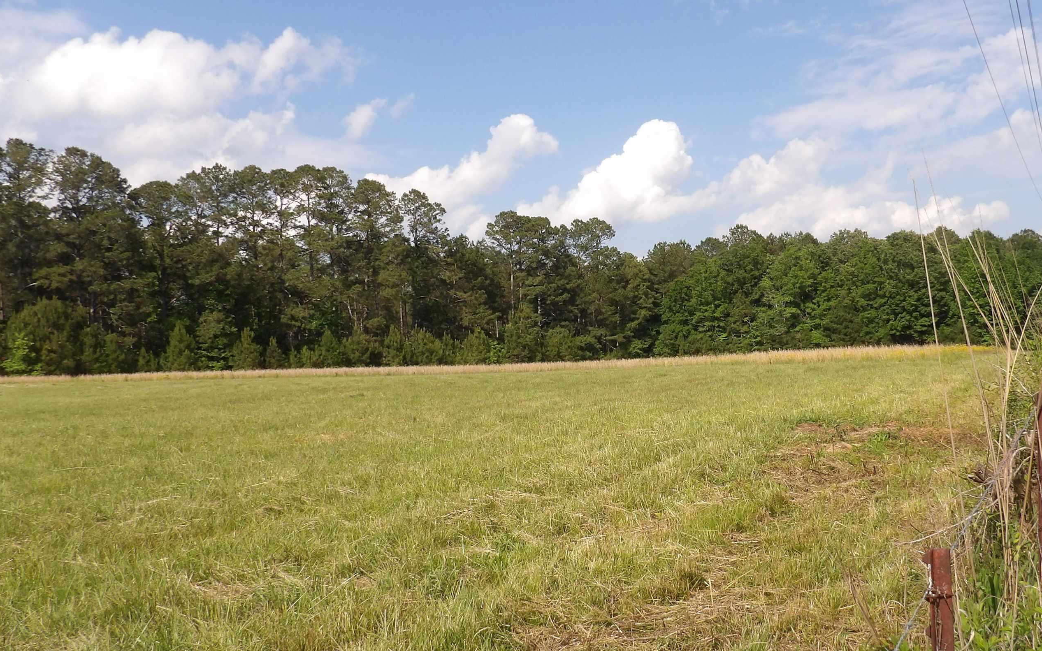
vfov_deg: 35.3
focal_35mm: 36
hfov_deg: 53.7
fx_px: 1022
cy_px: 342
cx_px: 617
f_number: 4.8
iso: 100
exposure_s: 1/514
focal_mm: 5
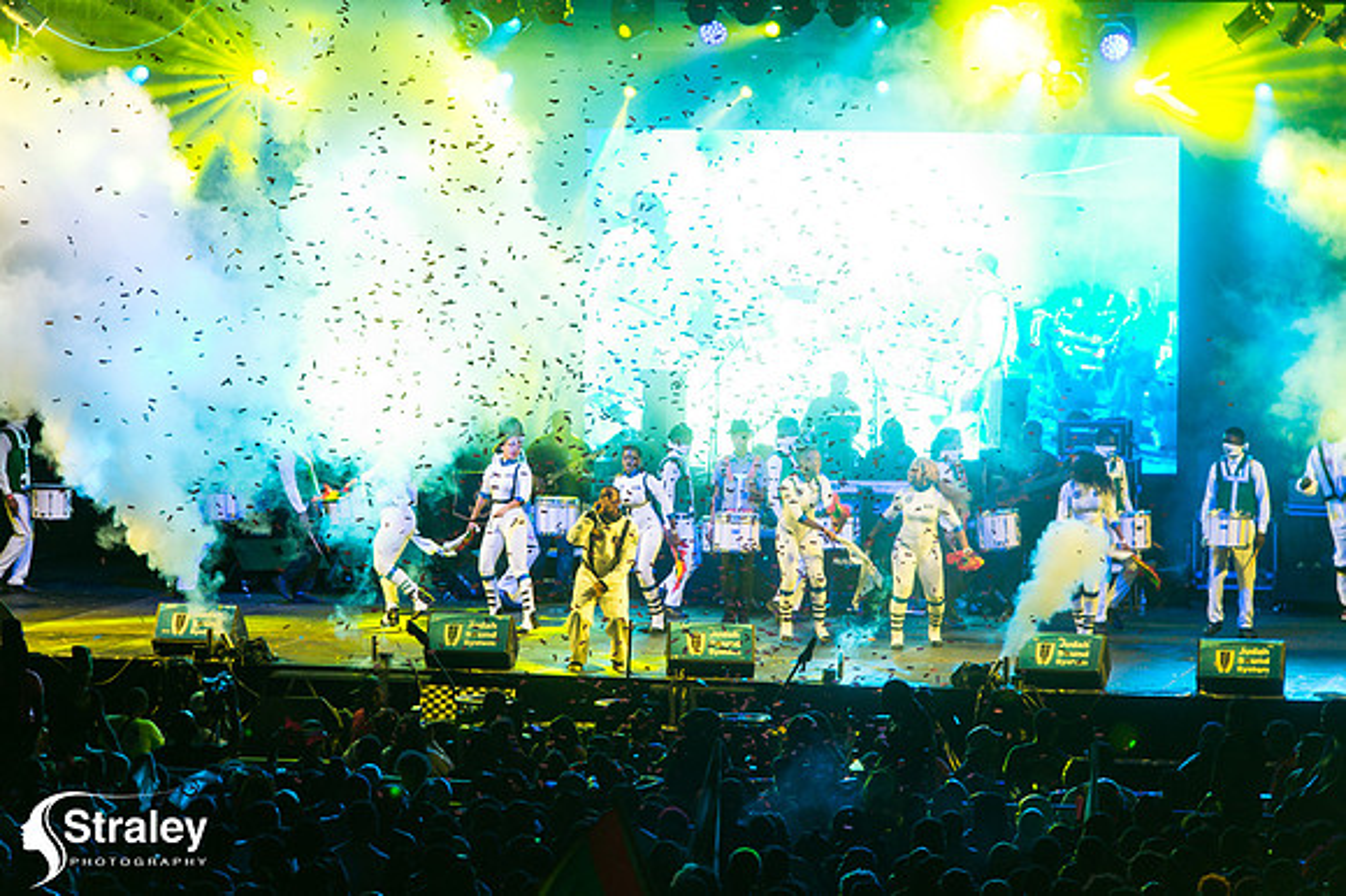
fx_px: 6539
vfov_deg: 7.8
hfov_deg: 11.8
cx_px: 673
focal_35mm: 175
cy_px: 448
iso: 2500
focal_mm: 175
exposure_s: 1/200
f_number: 5.6
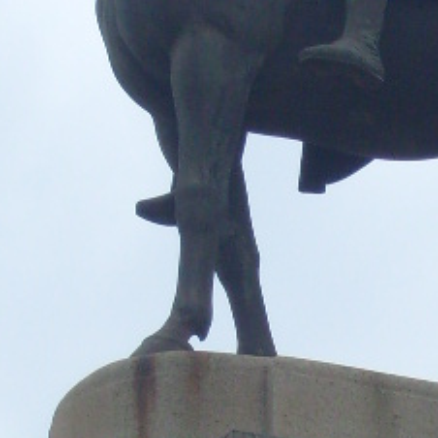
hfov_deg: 7.2
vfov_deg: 7.1
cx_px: 395
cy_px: 494
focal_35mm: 244
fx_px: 3493
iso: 80
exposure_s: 1/250
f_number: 9.1
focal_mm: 10.3
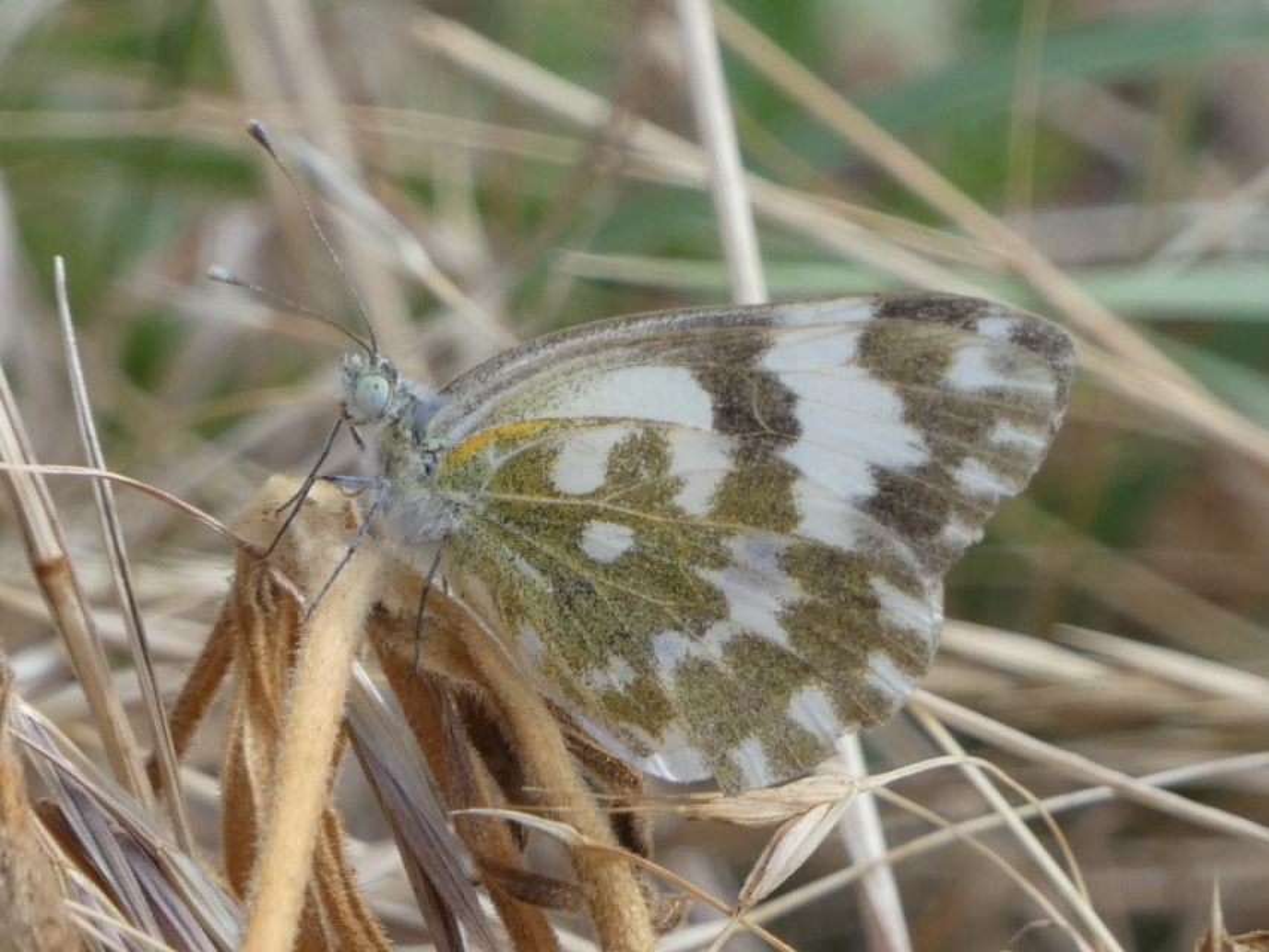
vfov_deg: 2.5
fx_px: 21999
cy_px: 476
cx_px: 634
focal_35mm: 600
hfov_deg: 3.3
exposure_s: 1/100
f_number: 5.6
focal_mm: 107.6
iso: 125
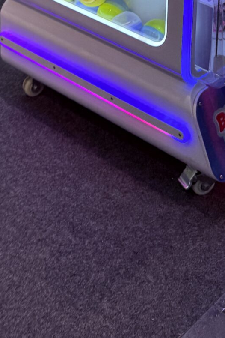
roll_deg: -2.0
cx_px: 197
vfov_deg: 20.6
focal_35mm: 81
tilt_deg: -16.3
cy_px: -199
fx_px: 759
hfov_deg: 16.7
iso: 64
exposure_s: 1/265
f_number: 1.78
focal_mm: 6.76
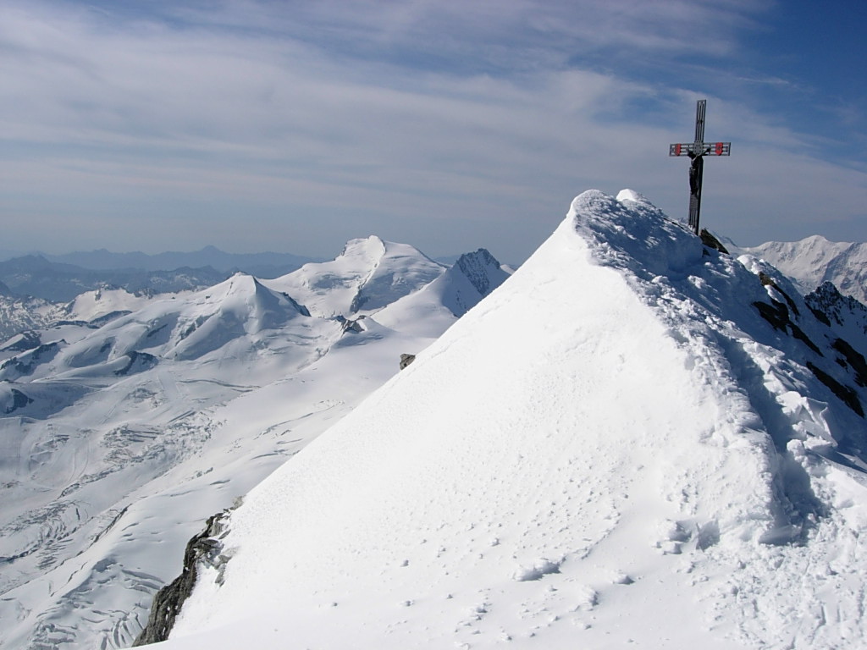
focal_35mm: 38
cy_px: 325
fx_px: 952
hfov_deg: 49.0
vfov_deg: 37.7
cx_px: 434
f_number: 4.8
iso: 64
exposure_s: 1/1933
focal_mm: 7.8
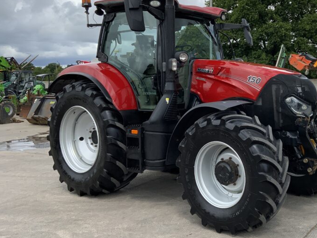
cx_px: 239
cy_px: 97
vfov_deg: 32.8
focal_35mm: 44
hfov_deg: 41.6
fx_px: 403
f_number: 1.8
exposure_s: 1/1675
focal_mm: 3
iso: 16
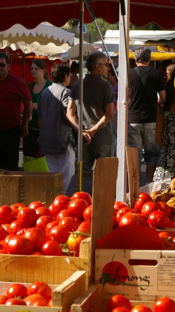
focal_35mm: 127
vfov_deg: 16.9
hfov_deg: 9.6
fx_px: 1046
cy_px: 198
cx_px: 107
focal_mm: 55
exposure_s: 1/250
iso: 200
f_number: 9.5
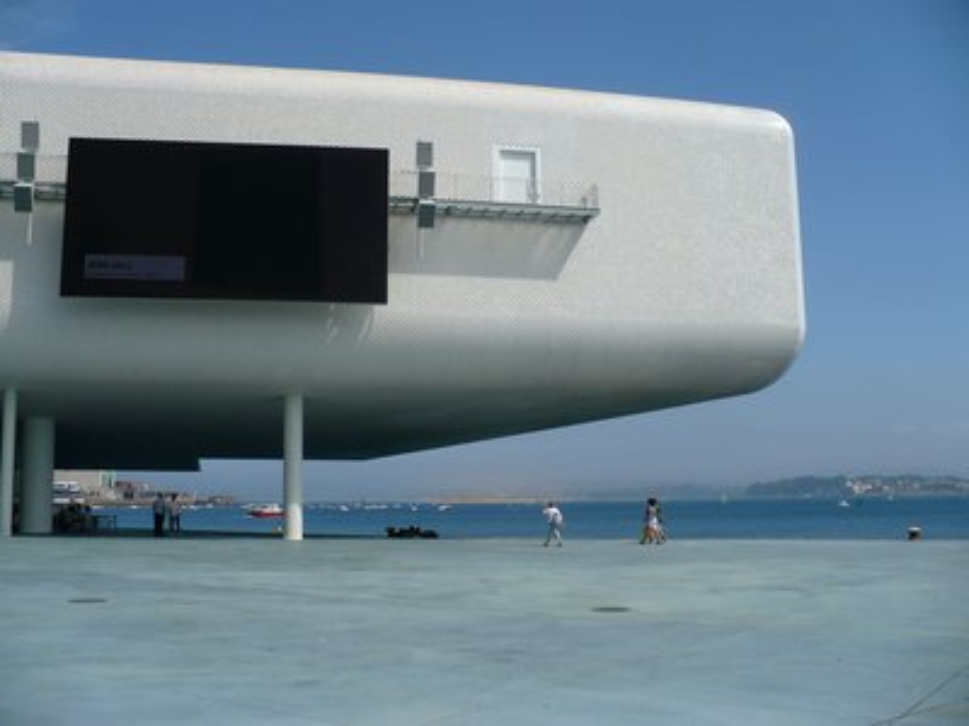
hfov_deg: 50.1
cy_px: 363
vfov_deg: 38.7
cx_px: 484
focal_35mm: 37
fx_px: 1036
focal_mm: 6.1
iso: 100
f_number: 8
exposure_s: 1/320
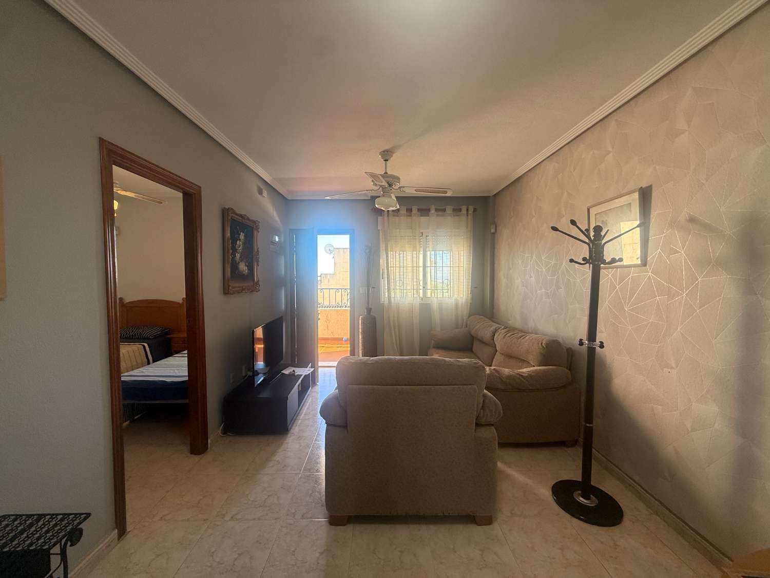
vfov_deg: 85.7
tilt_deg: -2.8
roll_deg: -0.2
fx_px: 311
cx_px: 385
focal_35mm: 14
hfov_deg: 102.1
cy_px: 289
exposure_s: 1/99
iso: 80
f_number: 2.2
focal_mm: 2.22
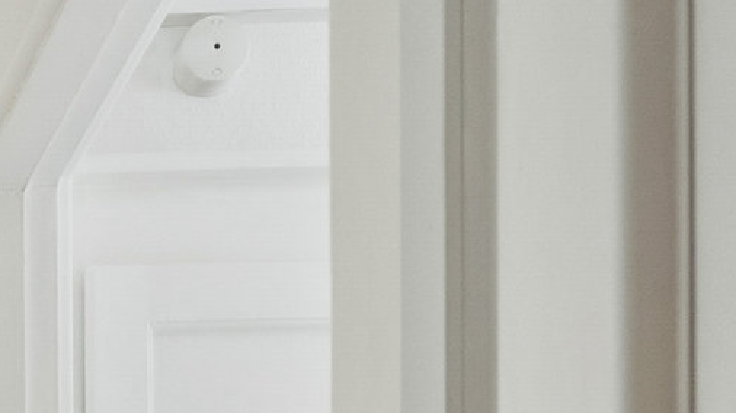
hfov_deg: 18.1
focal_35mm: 87
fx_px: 1697
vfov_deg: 10.6
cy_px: 1162
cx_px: -665
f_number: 5
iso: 320
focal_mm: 14
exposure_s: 1.3
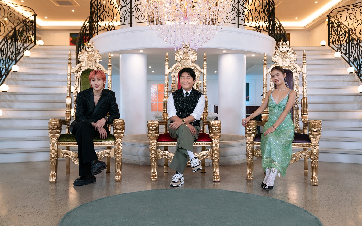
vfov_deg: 36.3
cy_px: 106
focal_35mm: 35
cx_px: 181
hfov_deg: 55.3
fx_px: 345
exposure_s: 1/100
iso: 320
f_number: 4
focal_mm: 34
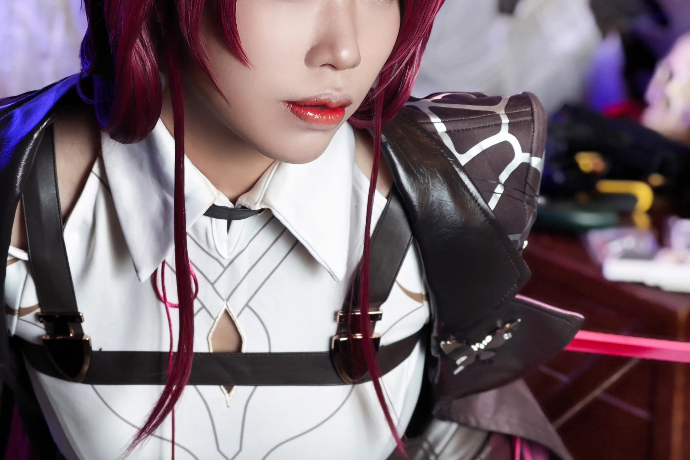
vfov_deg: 9.9
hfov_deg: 14.8
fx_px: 2645
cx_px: 255
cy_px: 250
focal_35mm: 138
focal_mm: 12.28
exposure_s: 1/120
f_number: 1.8
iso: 160
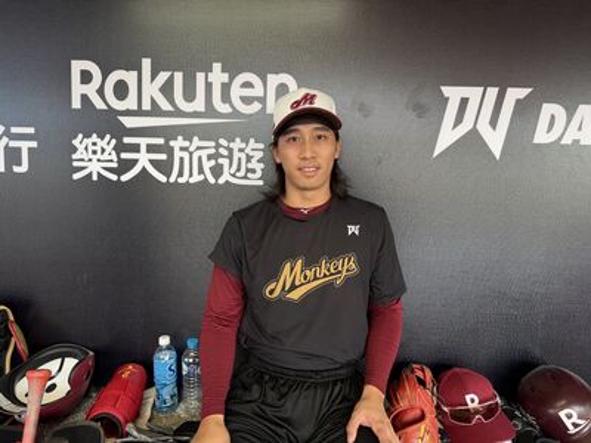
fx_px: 410
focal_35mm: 24
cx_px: 296
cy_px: 222
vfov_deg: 56.8
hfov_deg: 71.6
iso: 125
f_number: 1.78
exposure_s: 1/121
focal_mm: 6.76
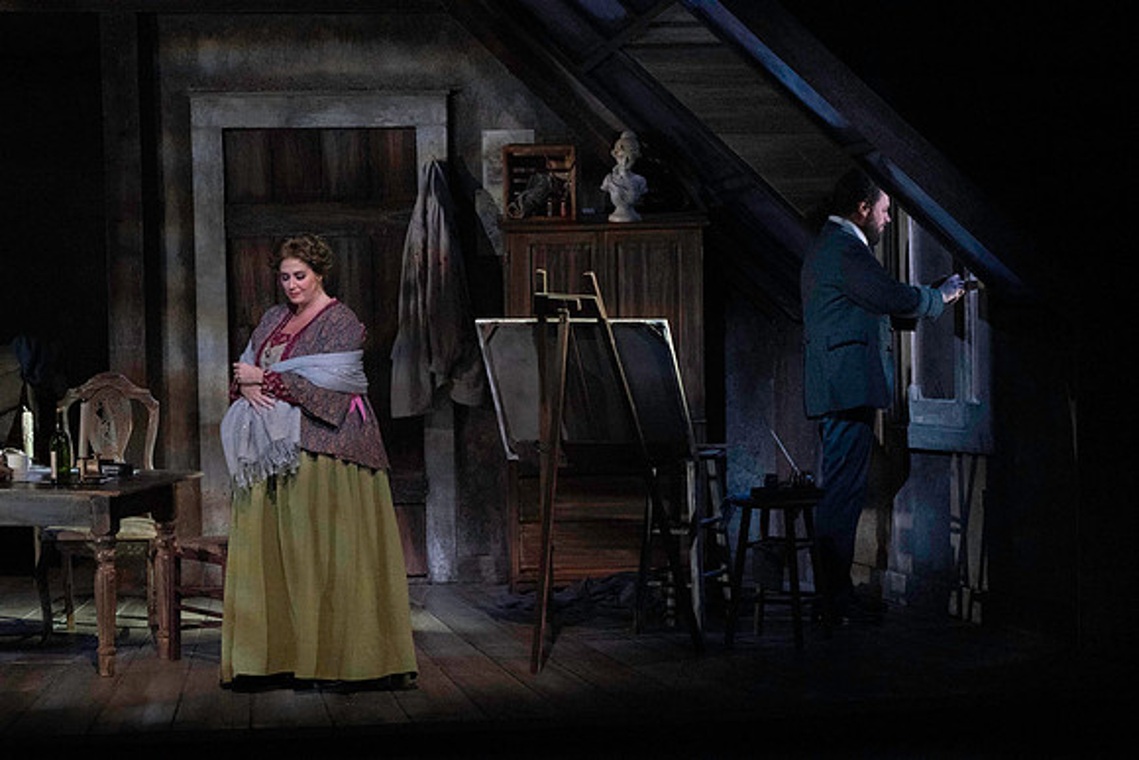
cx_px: 570
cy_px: 380
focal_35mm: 279
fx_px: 8829
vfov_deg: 4.9
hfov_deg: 7.4
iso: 16000
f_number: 11
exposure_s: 1/320
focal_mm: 279
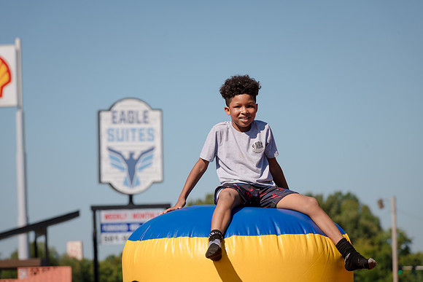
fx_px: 2350
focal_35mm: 200
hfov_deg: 10.3
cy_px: 141
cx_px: 212
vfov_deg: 6.9
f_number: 9
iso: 64
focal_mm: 200
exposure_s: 1/250
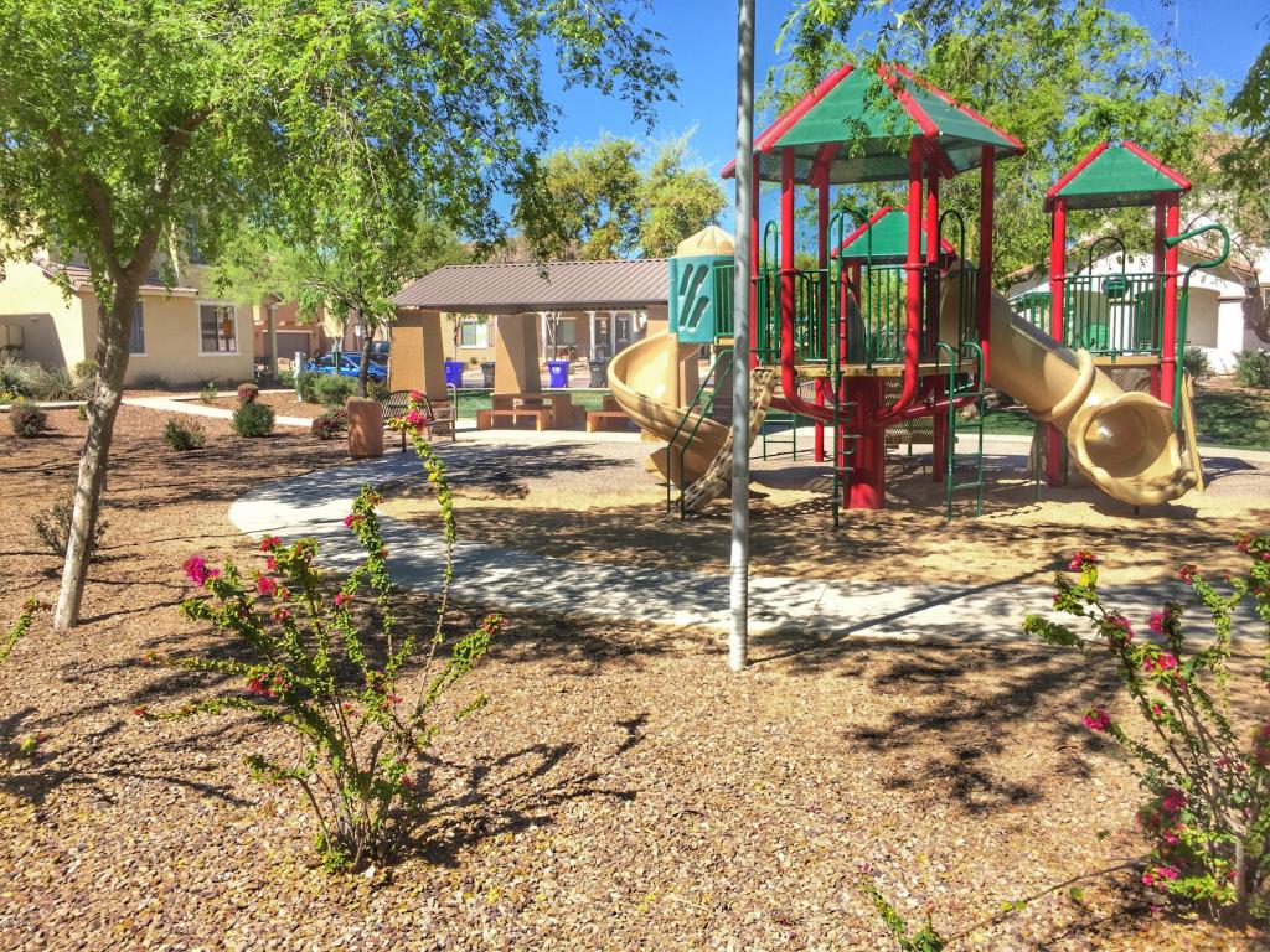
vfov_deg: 48.2
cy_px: 476
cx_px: 635
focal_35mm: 29
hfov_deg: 61.7
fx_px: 1064
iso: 32
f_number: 2.2
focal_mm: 4.15
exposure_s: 1/964
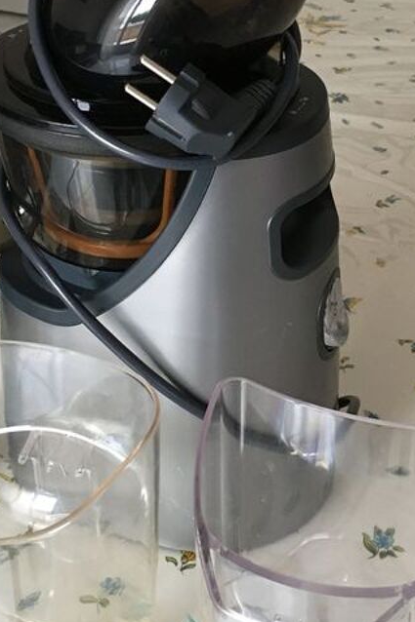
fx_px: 1090
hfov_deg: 21.5
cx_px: 272
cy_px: 239
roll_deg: -2.4
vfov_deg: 31.8
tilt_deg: -31.4
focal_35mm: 63
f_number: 2.2
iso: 200
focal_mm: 4.15
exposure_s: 1/33
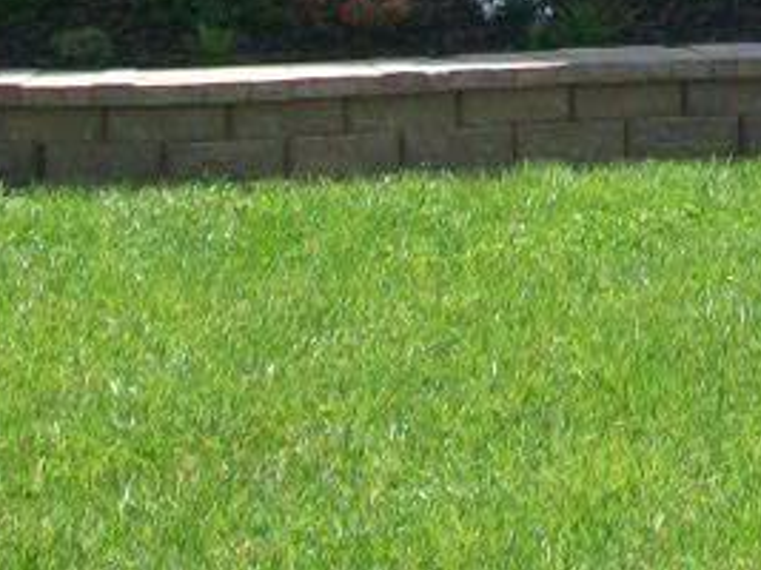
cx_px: 1149
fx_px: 4746
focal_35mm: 216
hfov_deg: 8.9
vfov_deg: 6.6
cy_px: -704
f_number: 3
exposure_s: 1/500
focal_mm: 7.6
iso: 64
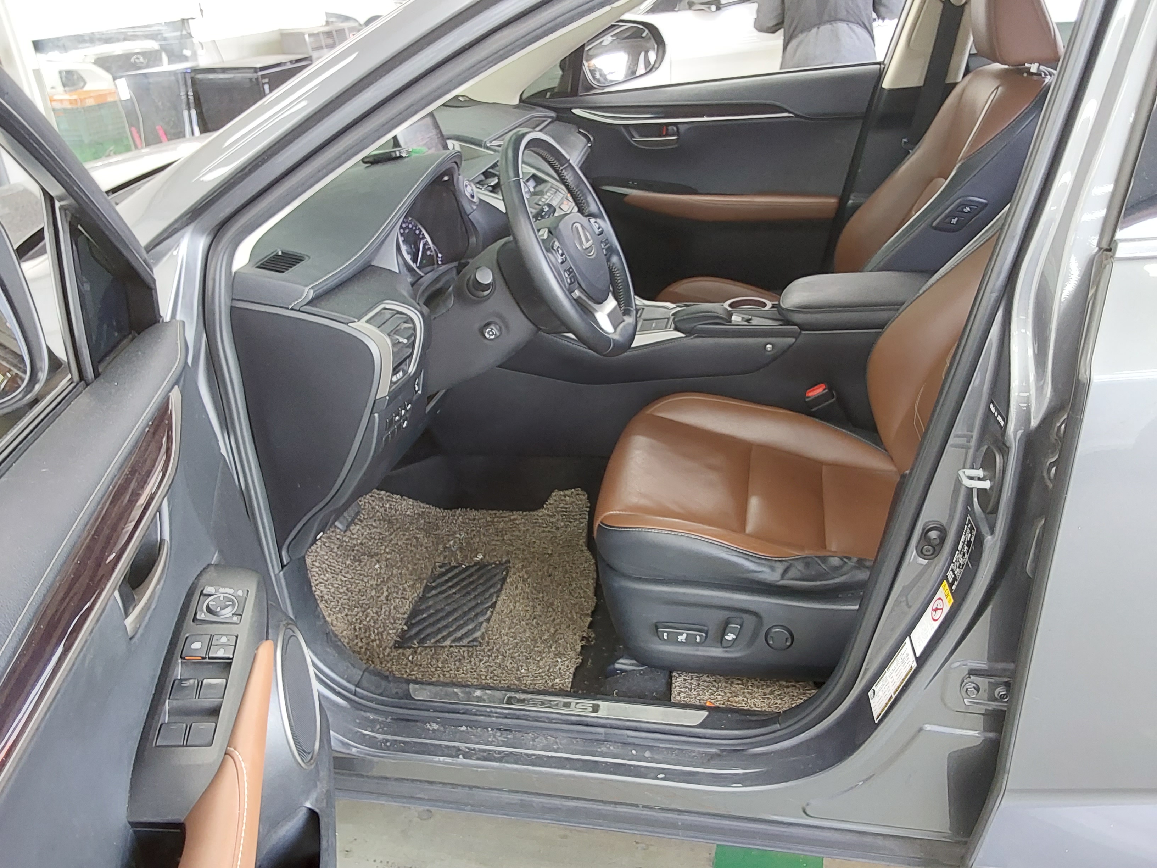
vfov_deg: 49.7
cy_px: 434
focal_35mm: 28
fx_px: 936
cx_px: 578
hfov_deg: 63.4
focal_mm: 2.91
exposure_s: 1/60
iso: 320
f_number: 1.9
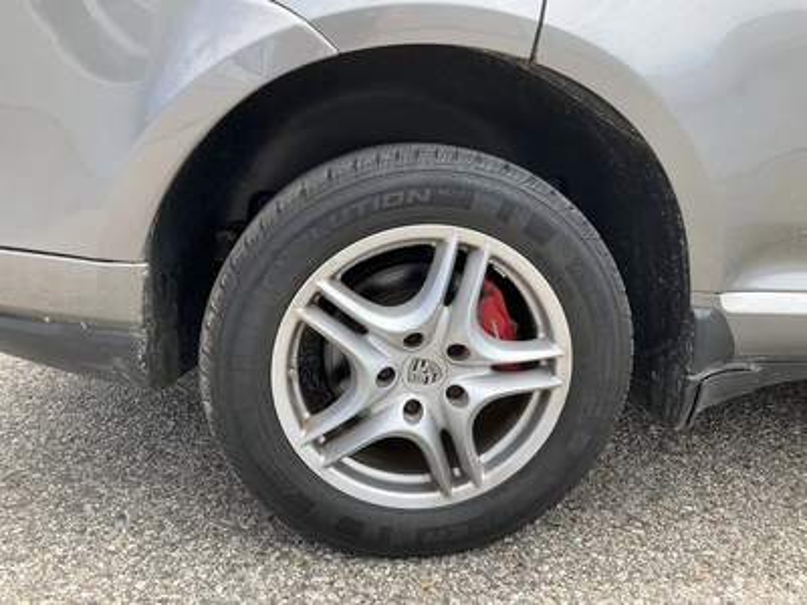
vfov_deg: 48.2
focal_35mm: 29
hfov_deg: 61.7
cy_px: 302
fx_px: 676
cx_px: 404
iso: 25
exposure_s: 1/465
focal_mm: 3
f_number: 1.8
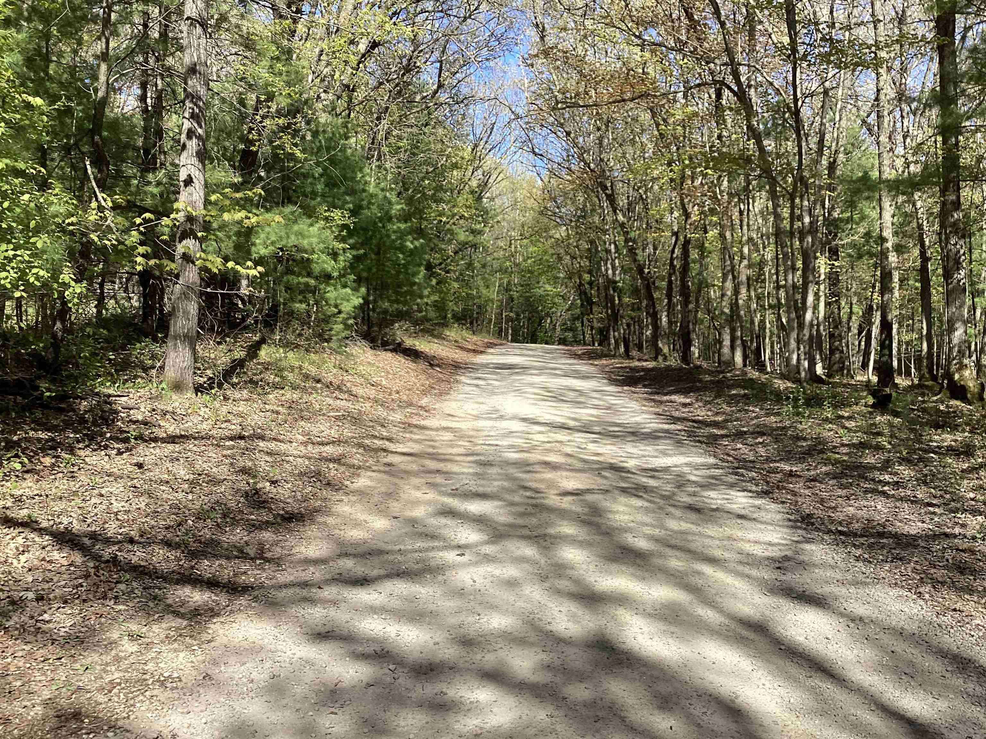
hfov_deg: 58.4
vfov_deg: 45.4
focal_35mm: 31
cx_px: 493
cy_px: 370
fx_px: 883
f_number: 2.4
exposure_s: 1/769
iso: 25
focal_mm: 3.3
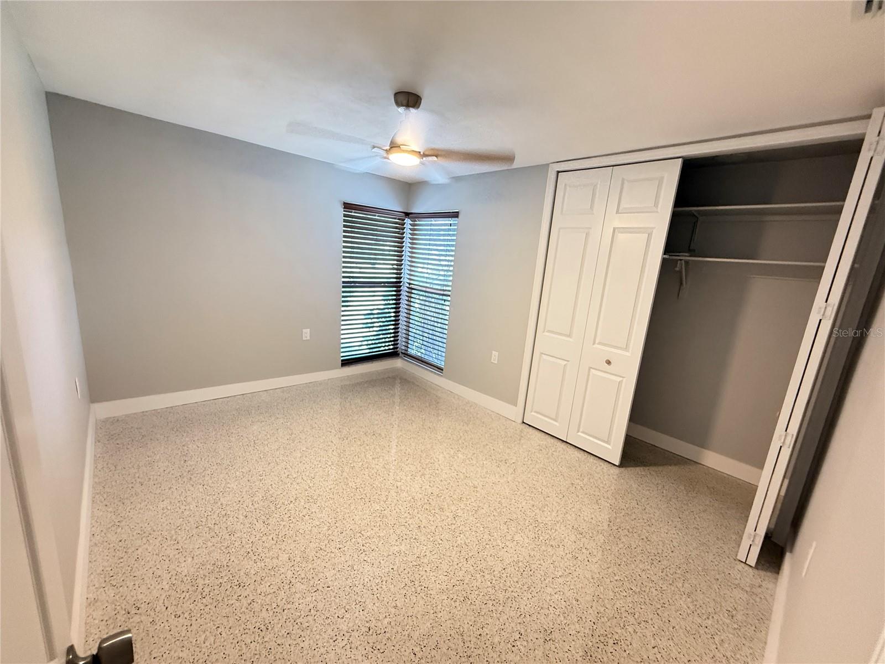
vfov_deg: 85.7
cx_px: 442
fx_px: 358
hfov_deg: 102.1
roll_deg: -5.1
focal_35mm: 14
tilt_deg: -12.7
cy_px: 332
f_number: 2.2
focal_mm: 2.22
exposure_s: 1/60
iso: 640
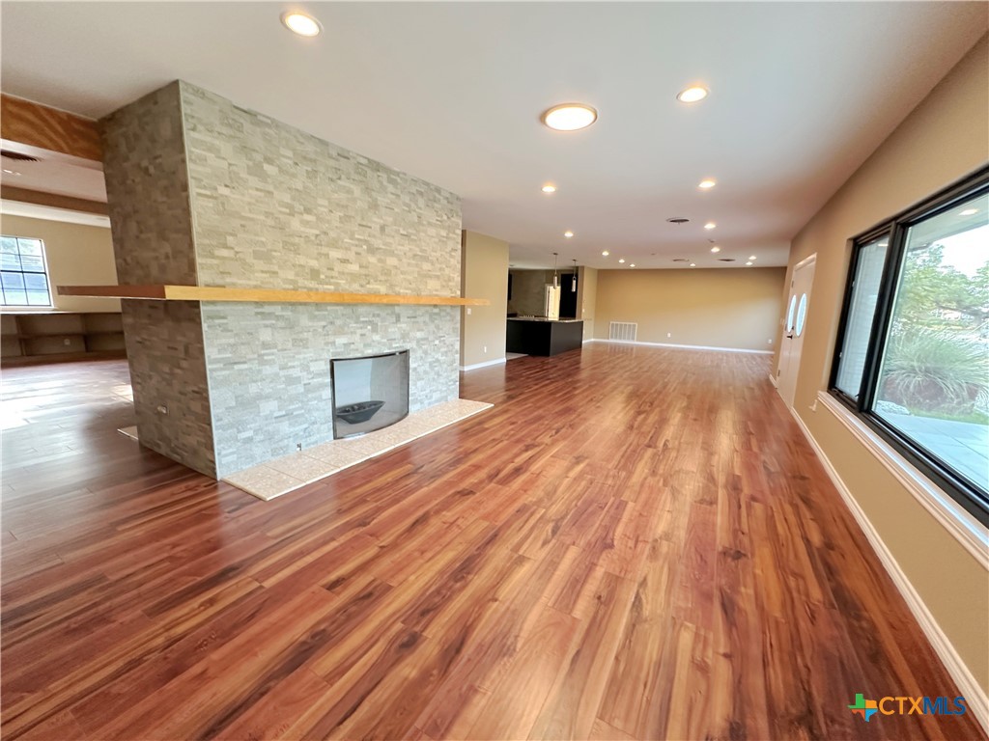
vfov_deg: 85.7
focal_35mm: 14
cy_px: 370
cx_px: 494
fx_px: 400
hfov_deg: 102.1
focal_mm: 2.22
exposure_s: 1/60
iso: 200
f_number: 2.2
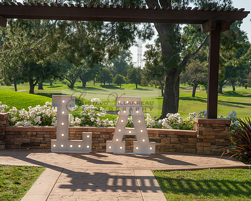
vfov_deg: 18.1
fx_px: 632
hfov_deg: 22.5
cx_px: 110
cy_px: 102
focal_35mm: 85
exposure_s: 1/320
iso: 250
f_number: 13
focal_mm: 70
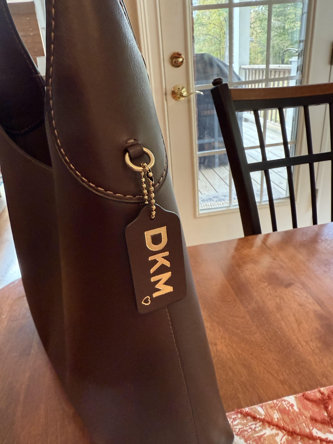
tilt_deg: -24.5
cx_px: 166
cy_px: 222
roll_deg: +5.0
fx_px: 308
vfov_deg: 71.6
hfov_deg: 56.8
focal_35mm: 24
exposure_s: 1/60
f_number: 2.2
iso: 400
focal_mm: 2.22
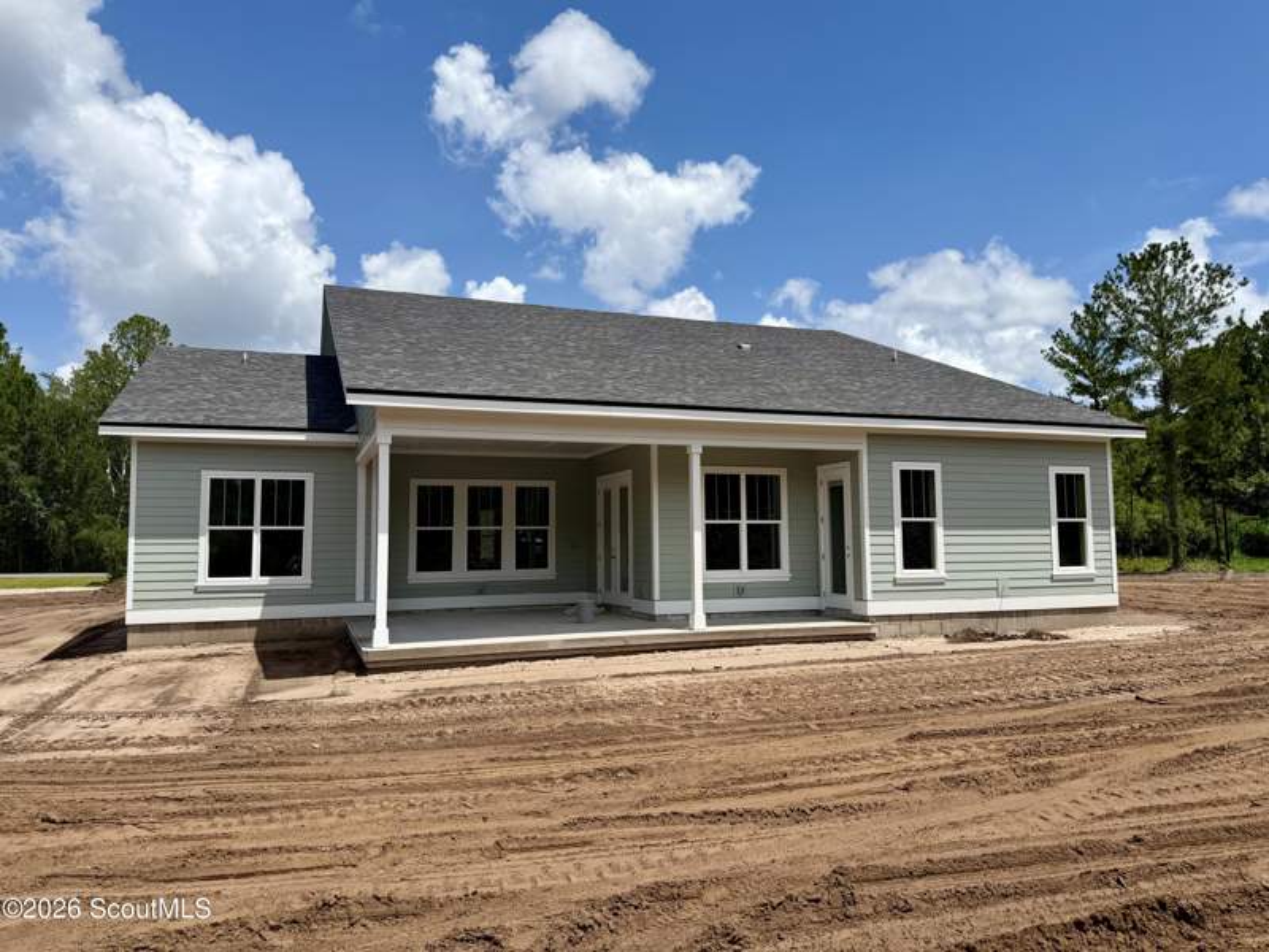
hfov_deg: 71.6
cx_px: 634
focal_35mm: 24
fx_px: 880
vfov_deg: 56.8
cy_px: 476
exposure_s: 1/6173
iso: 80
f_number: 1.78
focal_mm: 6.76
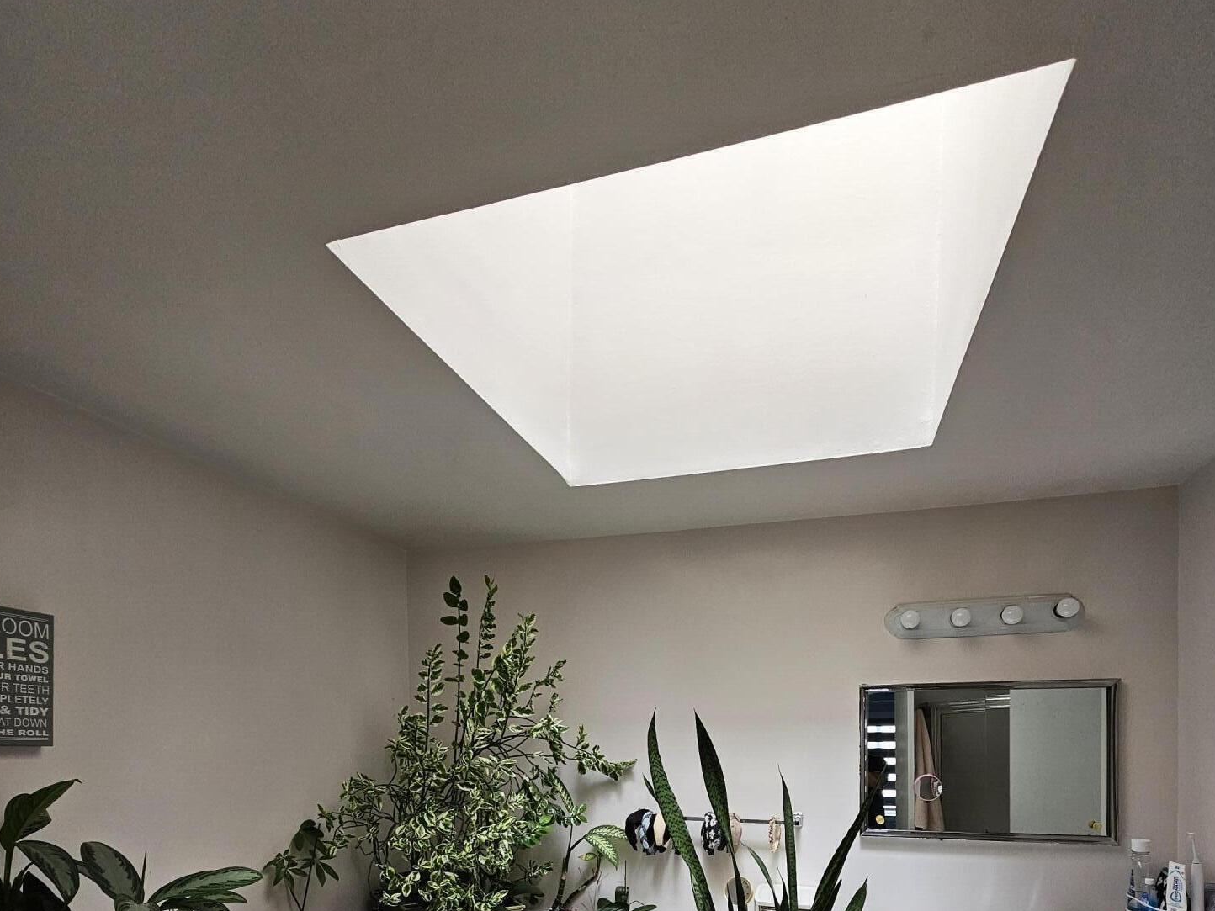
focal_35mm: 18
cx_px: 618
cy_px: 752
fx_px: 632
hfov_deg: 87.7
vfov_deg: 64.1
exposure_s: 1/60
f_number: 2.2
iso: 100
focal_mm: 2.2
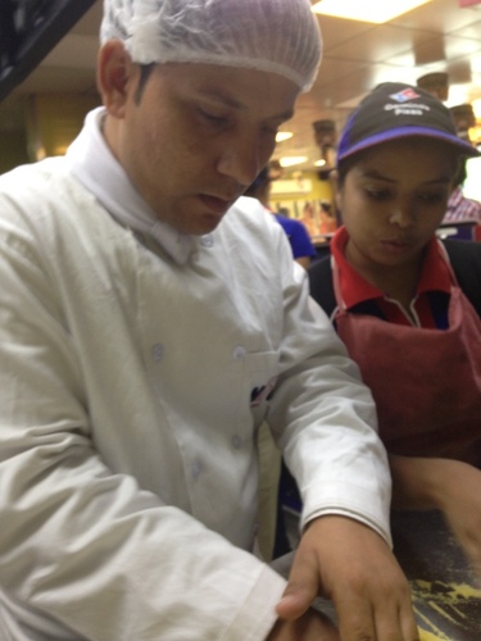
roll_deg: +7.5
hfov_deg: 42.9
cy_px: 320
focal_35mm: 33
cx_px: 240
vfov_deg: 55.4
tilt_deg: -4.7
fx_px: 611
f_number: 2.4
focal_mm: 4.12
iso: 64
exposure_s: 1/20
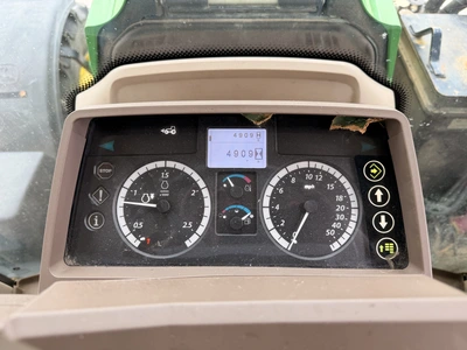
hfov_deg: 71.6
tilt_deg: -53.9
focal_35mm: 24
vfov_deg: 56.8
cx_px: 234
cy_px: 175
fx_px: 324
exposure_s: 1/186
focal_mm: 6.76
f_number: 1.78
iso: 100
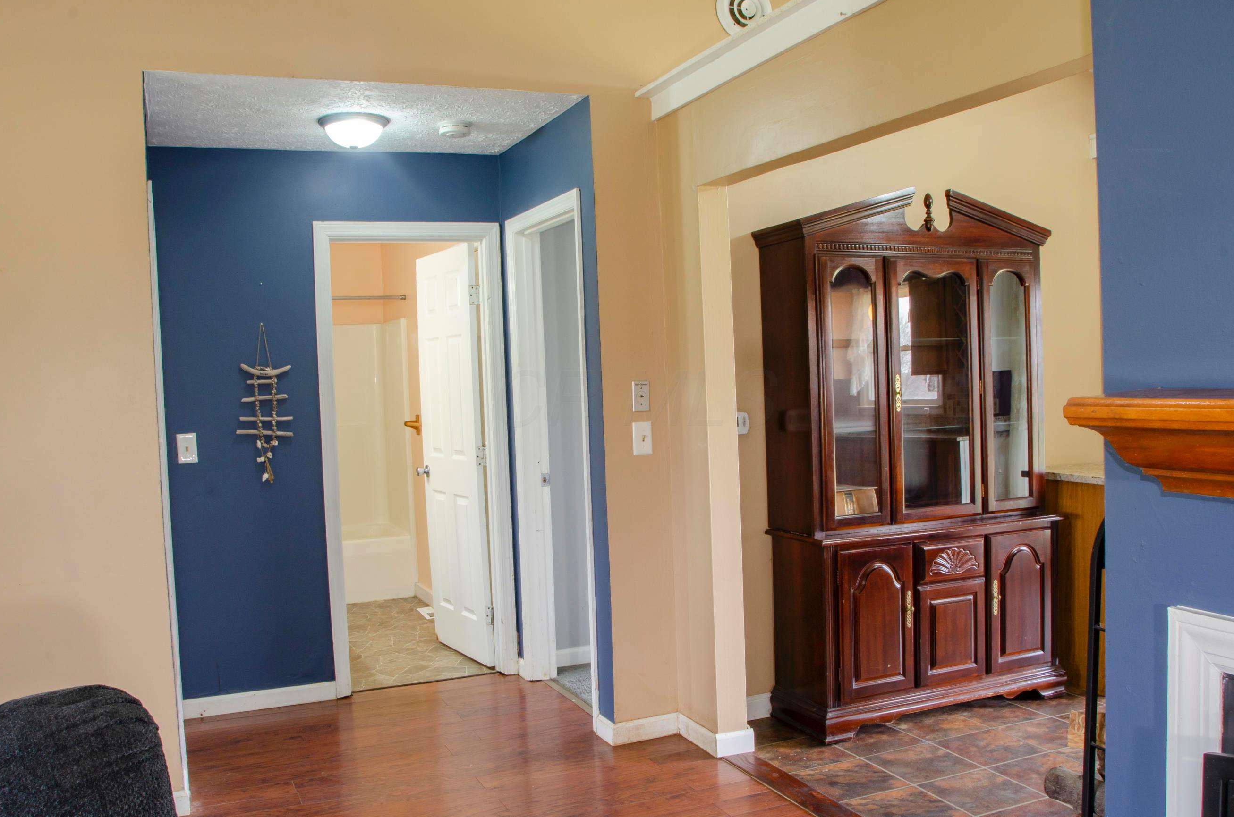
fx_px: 1060
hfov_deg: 60.4
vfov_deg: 42.2
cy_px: 398
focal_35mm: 31
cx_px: 636
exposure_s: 1.3
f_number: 18
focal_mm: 18
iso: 200
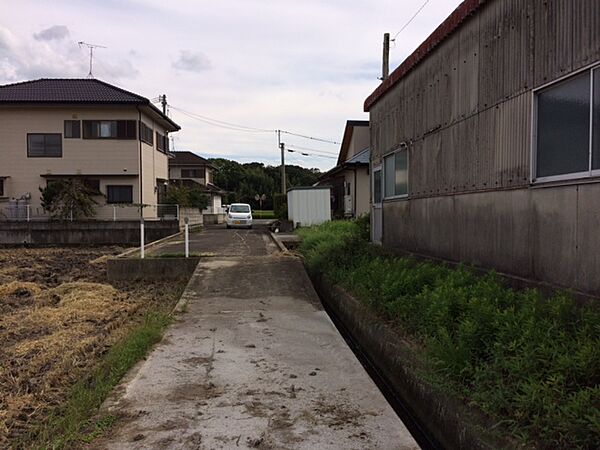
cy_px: 225
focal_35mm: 30
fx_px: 520
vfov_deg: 46.8
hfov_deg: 60.0
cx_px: 300
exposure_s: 1/3425
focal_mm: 4.12
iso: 40
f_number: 2.2
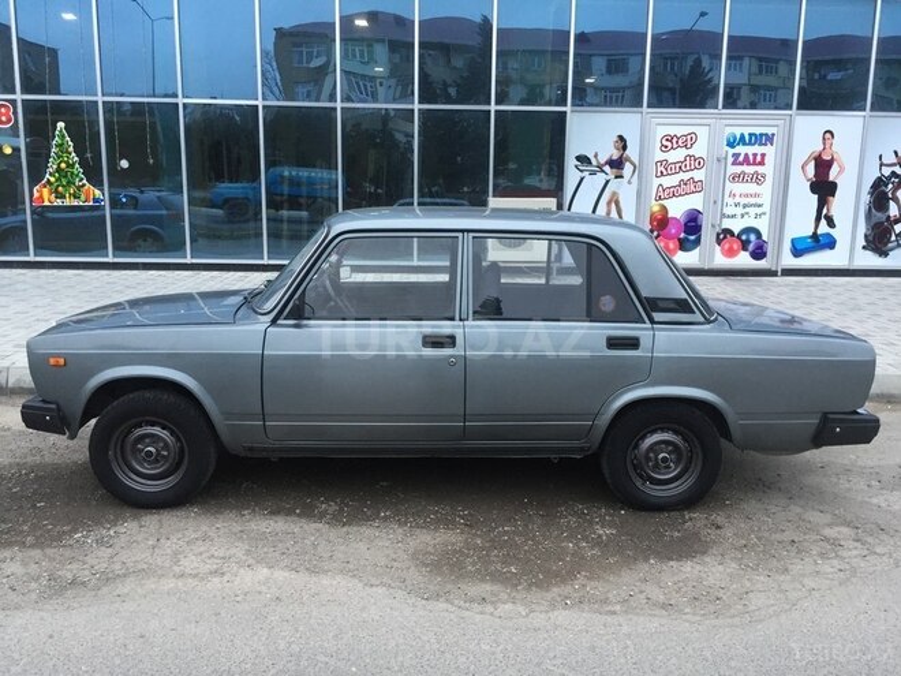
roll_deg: +0.2
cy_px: 338
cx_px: 450
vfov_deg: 48.2
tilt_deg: -10.1
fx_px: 755
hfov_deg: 61.7
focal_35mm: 29
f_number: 2.2
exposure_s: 1/33
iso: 64
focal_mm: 4.15
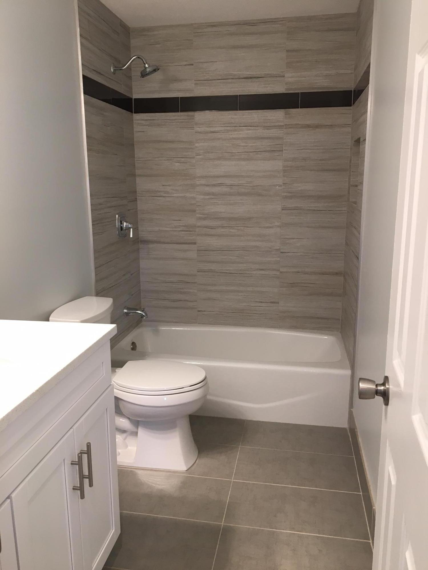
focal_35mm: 29
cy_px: 285
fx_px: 478
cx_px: 214
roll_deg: -0.8
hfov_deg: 48.2
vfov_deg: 61.7
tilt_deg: -11.9
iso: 64
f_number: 2.2
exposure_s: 1/30
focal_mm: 4.15
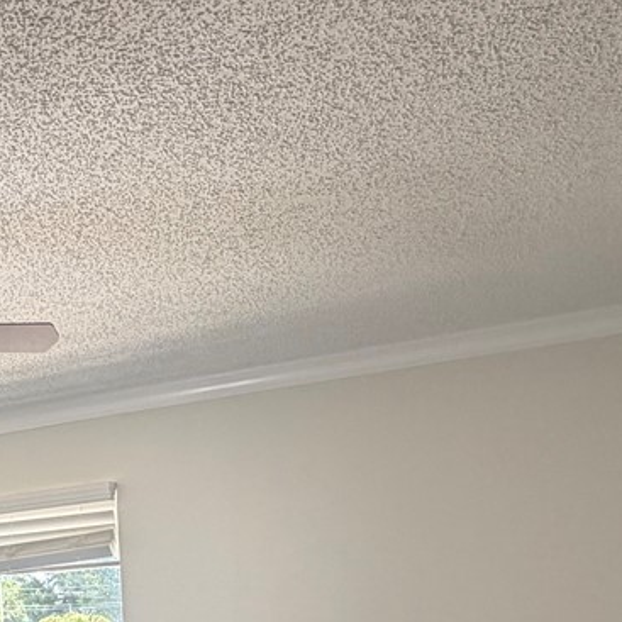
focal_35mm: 54
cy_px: 583
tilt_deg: +5.4
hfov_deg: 27.0
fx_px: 1098
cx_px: -168
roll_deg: +1.3
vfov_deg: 30.0
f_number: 2.2
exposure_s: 1/120
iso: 100
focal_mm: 2.22
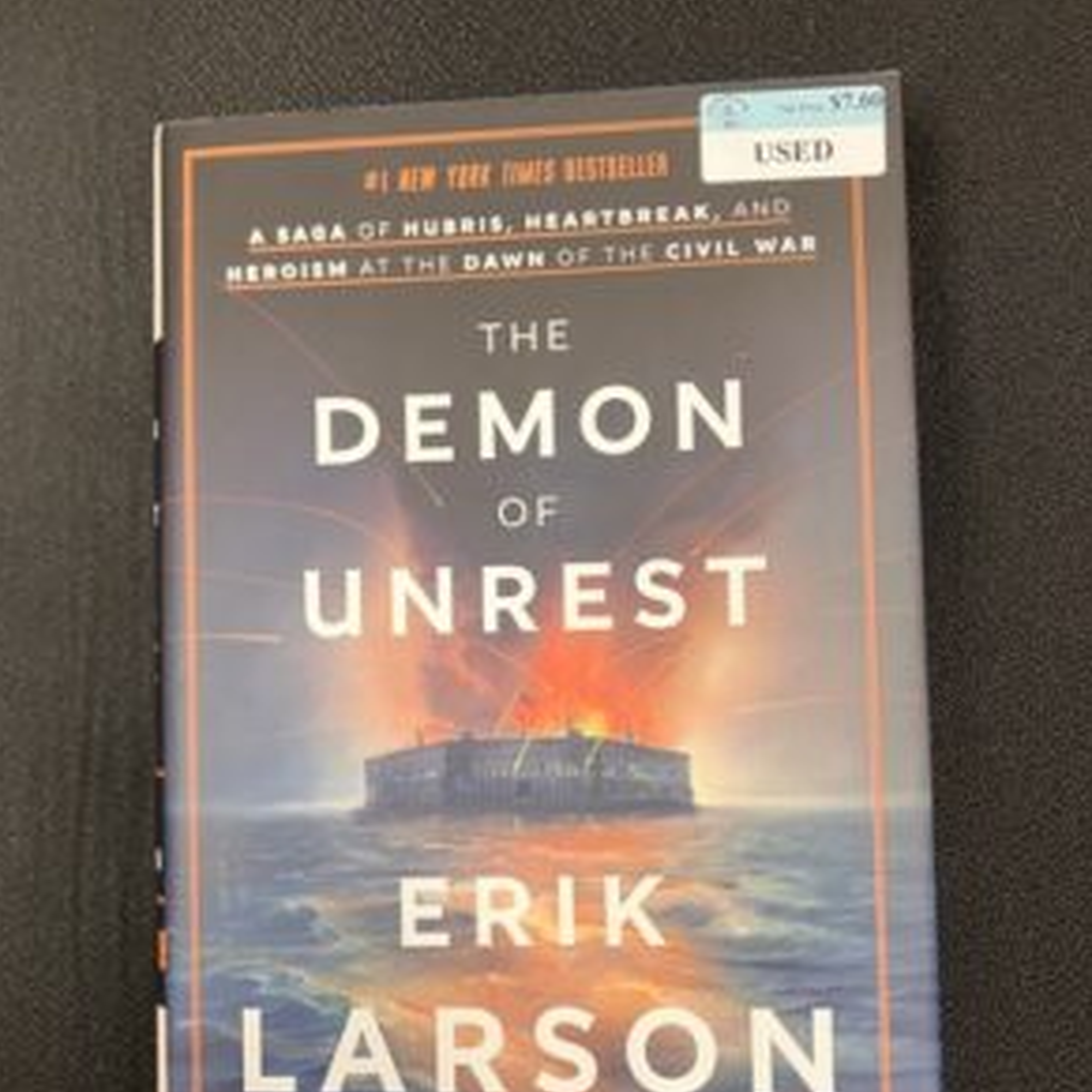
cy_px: 657
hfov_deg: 48.4
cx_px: 537
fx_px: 1213
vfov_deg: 48.2
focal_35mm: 34
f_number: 1.8
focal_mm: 3.99
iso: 160
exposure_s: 1/60
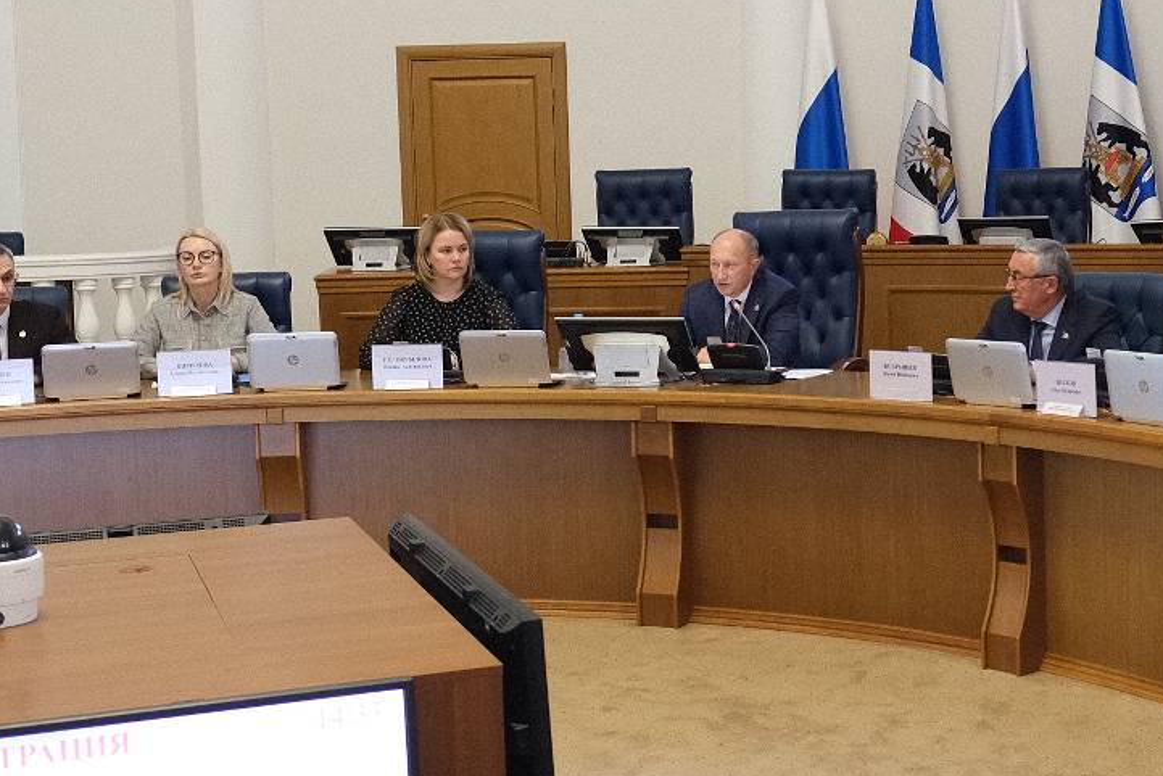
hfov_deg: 33.3
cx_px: 862
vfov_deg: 23.0
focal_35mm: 59
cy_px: 317
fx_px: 1907
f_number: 2
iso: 1600
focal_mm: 16
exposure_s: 1/200
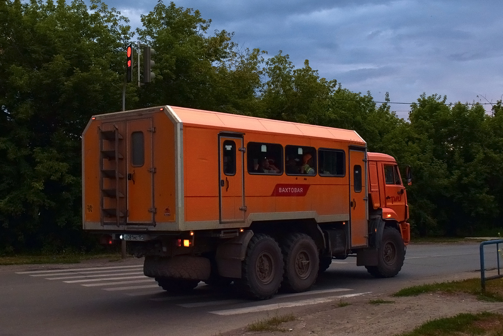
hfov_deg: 45.0
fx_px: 608
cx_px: 252
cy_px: 168
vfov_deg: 30.8
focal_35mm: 44
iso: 800
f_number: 6.3
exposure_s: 1/640
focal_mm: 29
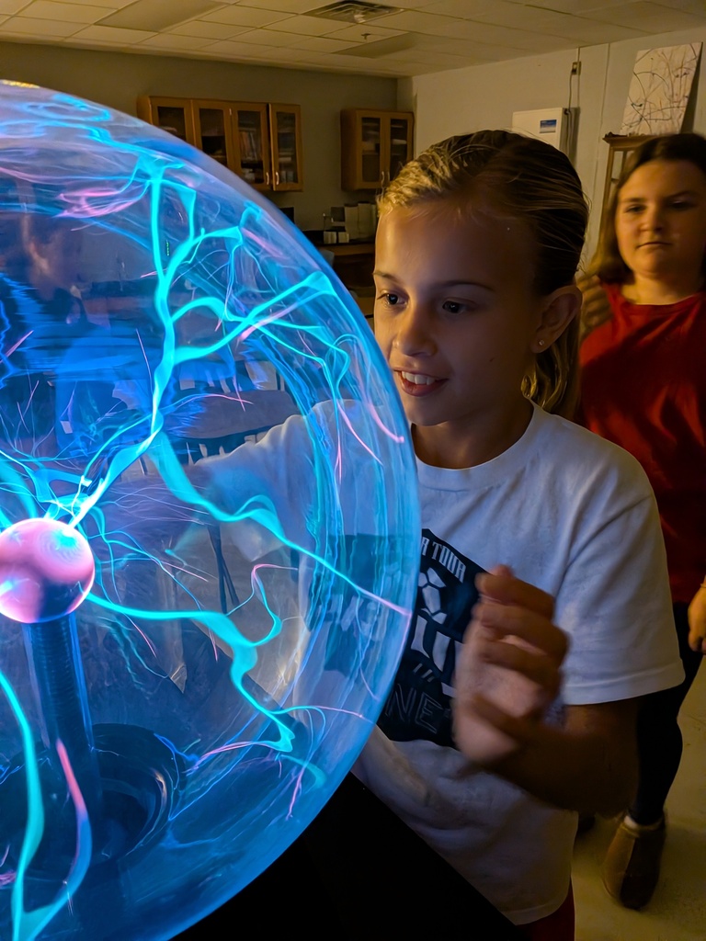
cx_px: 353
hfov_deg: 56.8
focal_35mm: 24
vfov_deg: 71.6
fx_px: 653
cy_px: 470
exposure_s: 1/20
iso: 659
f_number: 1.7
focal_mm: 4.53
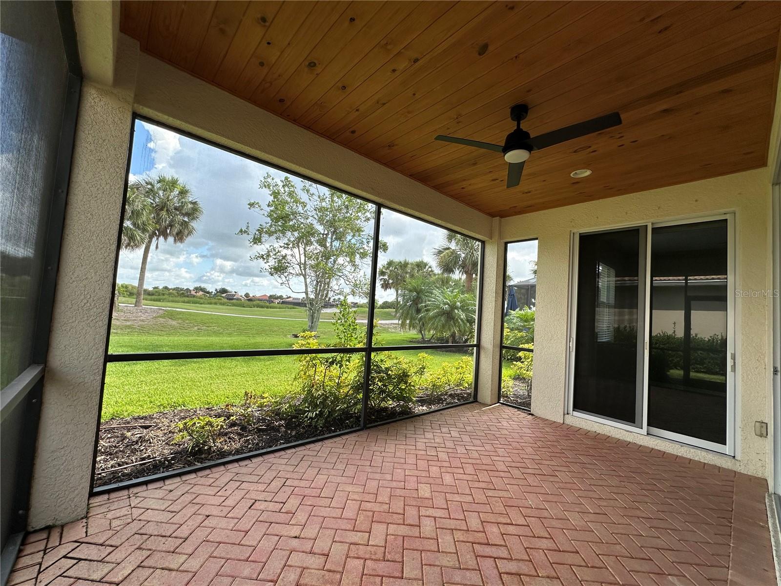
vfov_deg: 85.7
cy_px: 293
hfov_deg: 102.1
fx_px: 316
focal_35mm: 14
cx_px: 390
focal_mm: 2.22
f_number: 2.2
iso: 40
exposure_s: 1/469
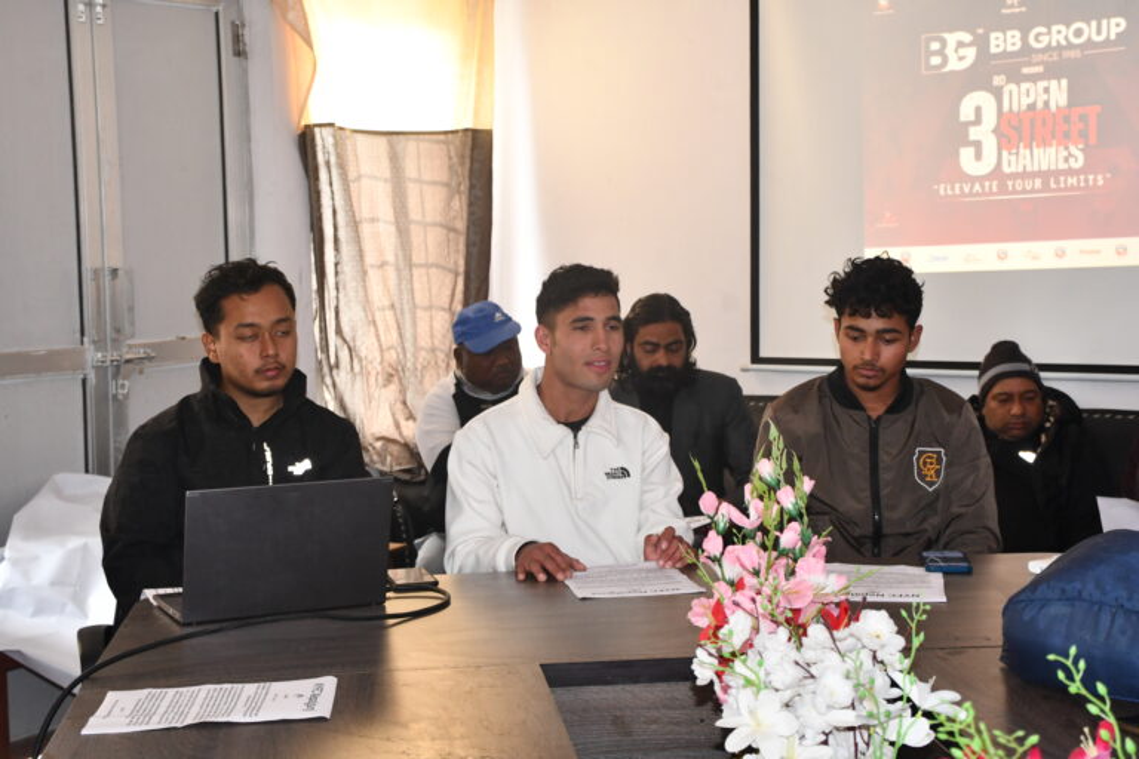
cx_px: 570
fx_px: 1898
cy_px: 380
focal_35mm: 60
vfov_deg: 22.6
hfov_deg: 33.4
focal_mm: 40
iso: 1800
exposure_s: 1/60
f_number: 4.5
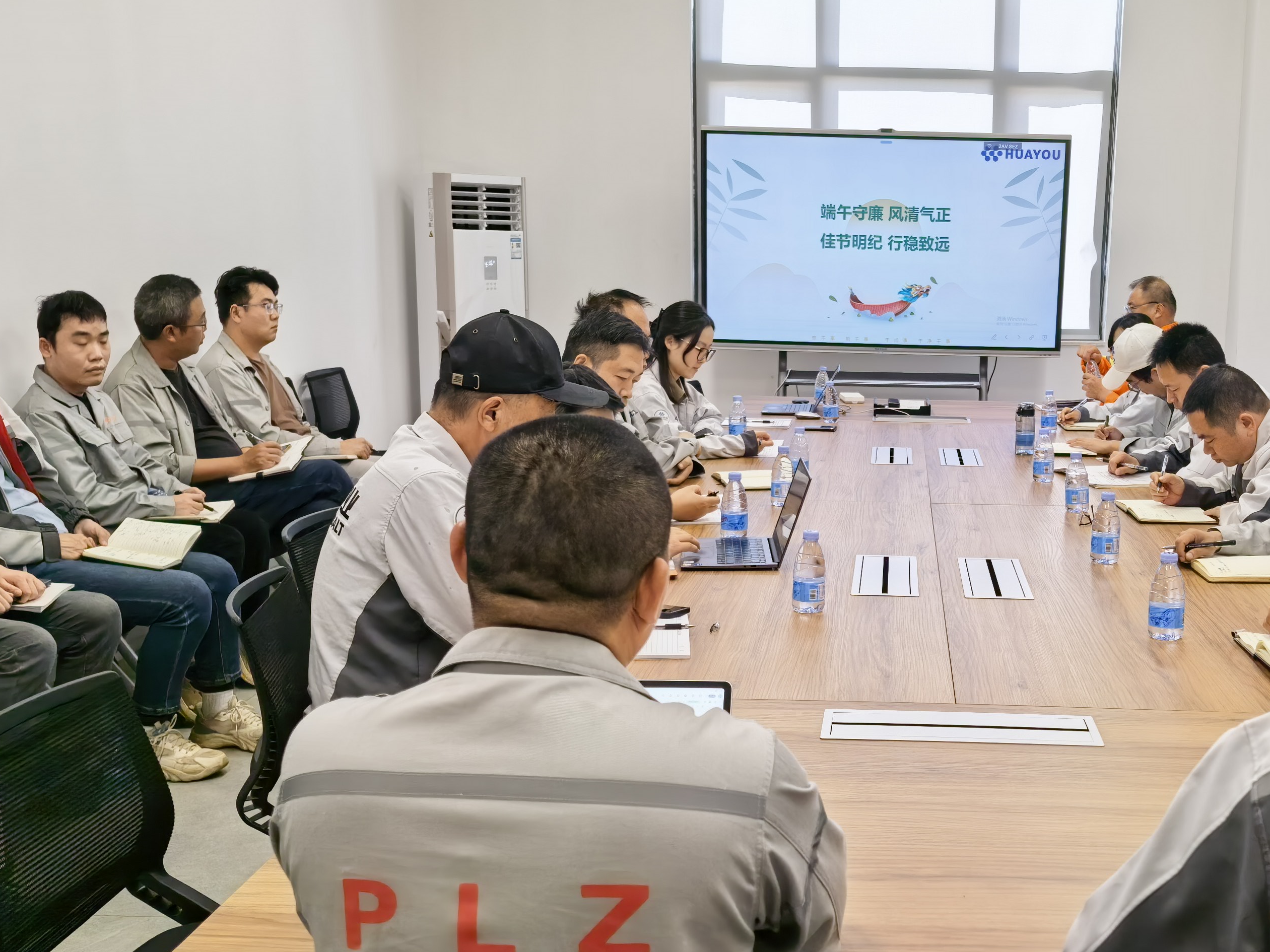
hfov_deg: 46.7
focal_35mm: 39
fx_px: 1431
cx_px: 897
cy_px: 519
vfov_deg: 36.8
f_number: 1.4
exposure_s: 1/146
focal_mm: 6.98
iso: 50
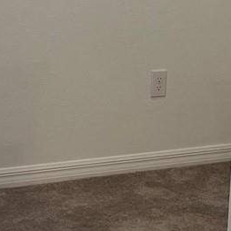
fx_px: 1065
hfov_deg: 12.4
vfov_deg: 12.1
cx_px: 118
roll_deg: -2.1
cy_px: -50
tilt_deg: -5.2
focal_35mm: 141
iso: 100
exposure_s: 1/120
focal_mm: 4.2
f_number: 1.6
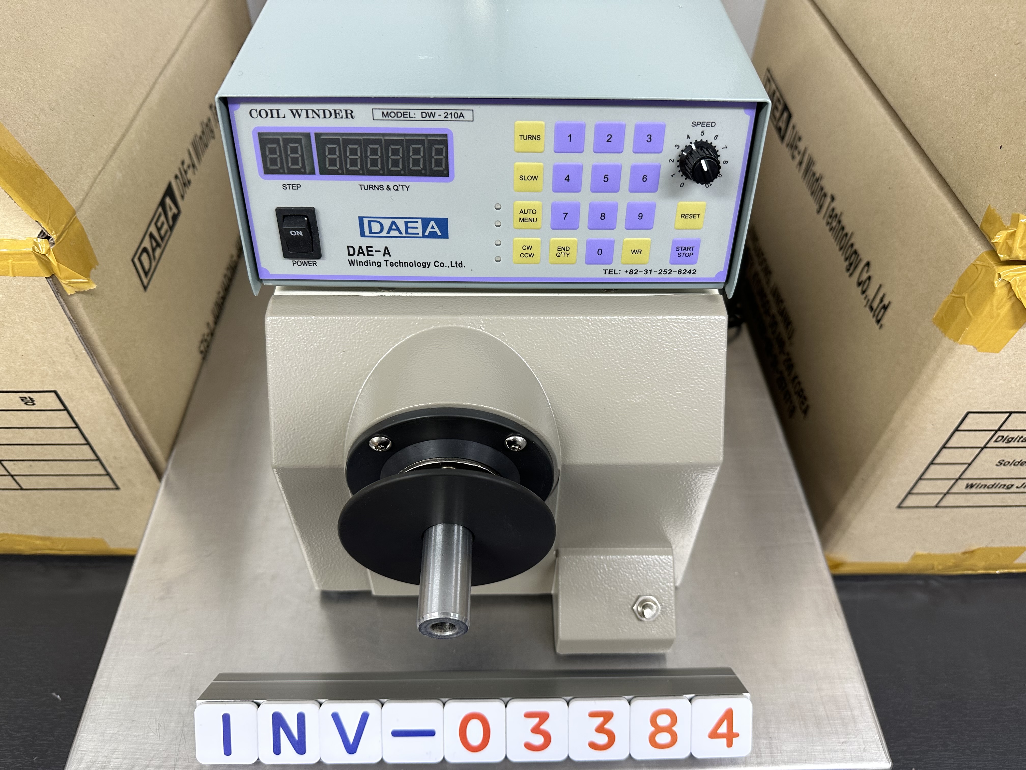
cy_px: 385
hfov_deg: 71.6
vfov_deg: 56.8
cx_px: 513
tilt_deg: -49.0
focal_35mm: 24
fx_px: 711
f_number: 1.78
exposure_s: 1/60
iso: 125
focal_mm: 6.86
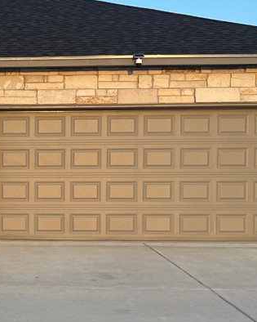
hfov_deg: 21.8
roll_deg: +0.0
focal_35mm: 66
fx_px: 628
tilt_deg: -2.1
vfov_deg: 28.6
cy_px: 208
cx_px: -32
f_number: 1.5
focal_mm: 5.7
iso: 50
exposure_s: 1/814
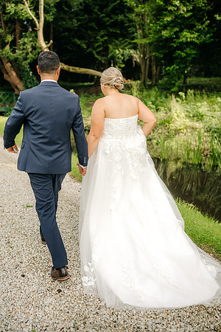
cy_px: 166
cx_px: 110
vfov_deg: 54.4
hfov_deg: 37.9
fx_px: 322
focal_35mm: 35
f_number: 2
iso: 100
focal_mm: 35
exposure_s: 1/1600
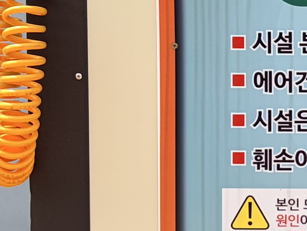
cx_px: 455
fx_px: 1419
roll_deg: -0.4
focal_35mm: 160
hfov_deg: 11.8
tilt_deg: -1.4
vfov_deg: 9.2
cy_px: 14
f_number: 1.6
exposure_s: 1/3125
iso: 50
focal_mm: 5.96
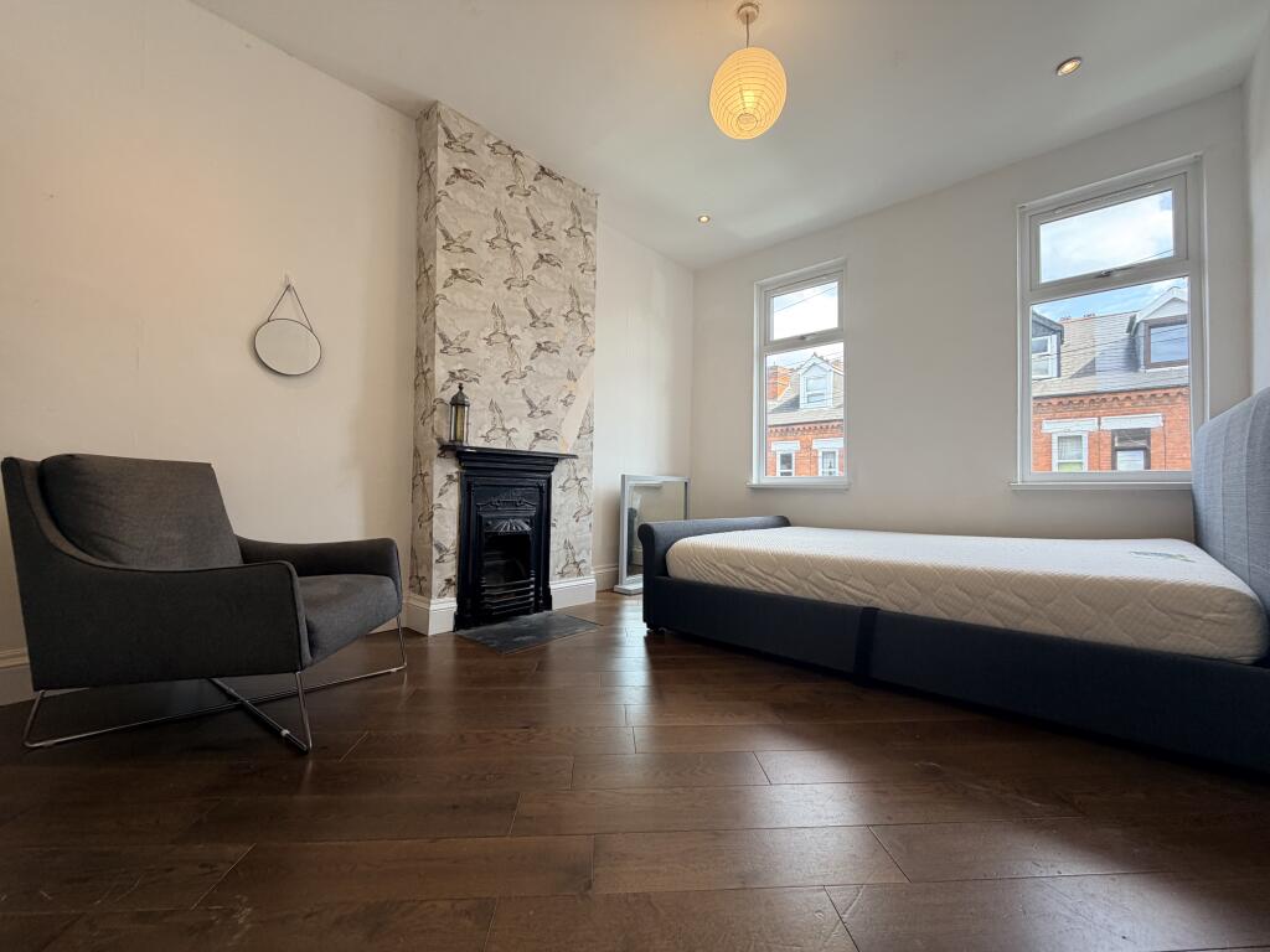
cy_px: 476
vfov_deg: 85.7
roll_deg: -0.9
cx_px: 635
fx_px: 514
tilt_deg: +1.4
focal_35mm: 14
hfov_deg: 102.1
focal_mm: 2.22
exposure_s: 1/121
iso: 64
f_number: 2.2
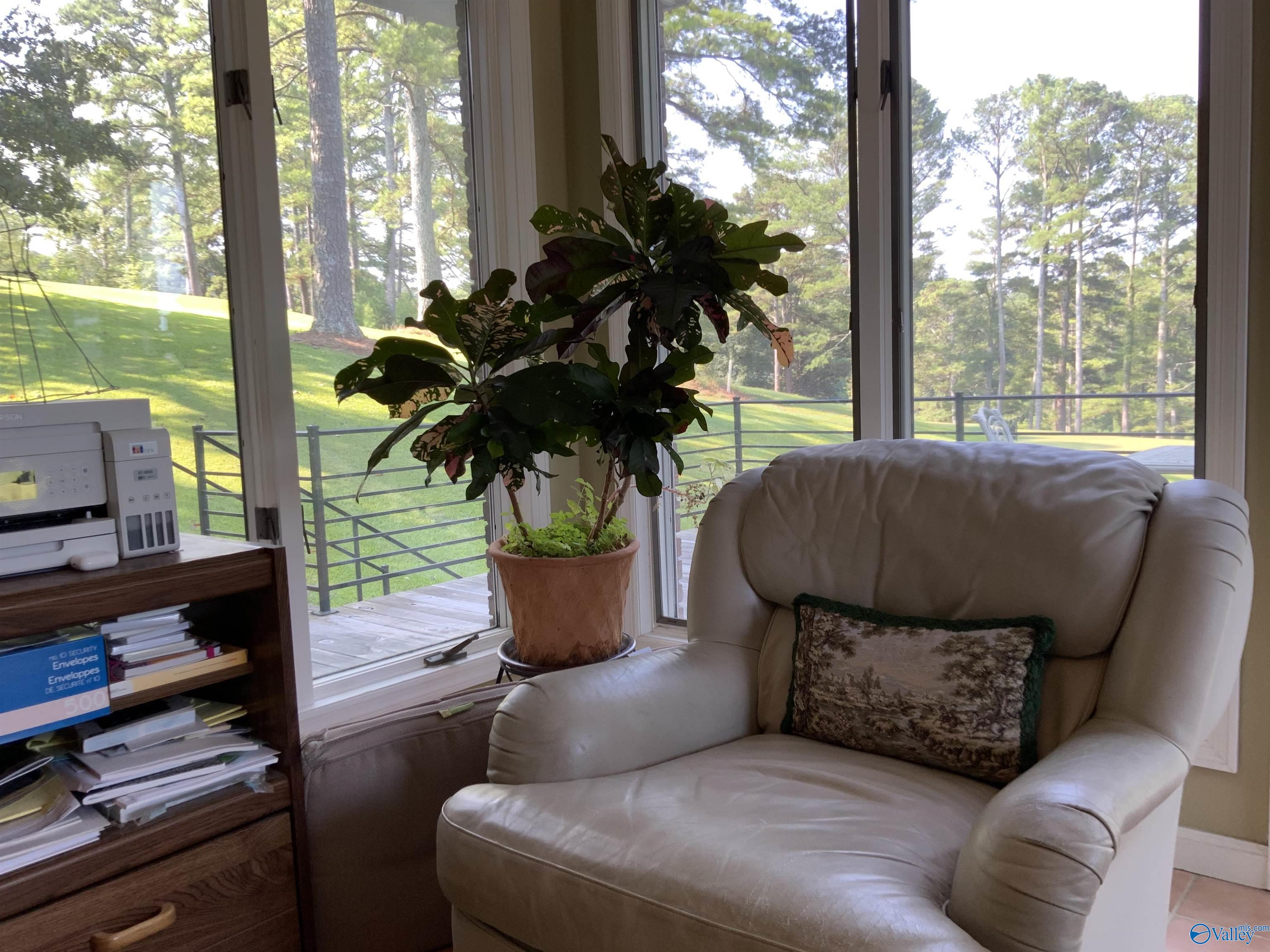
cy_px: 476
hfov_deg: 61.7
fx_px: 1064
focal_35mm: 29
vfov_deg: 48.2
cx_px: 635
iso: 40
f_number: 1.8
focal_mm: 3
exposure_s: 1/120
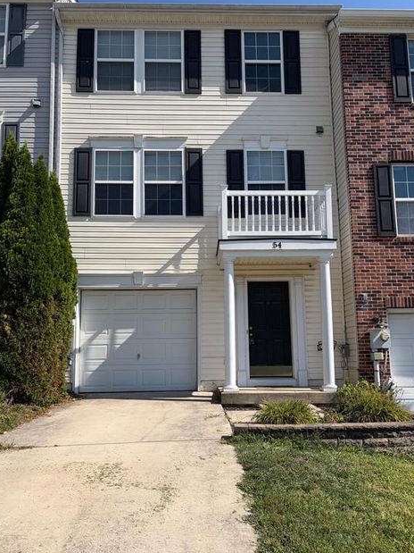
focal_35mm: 28
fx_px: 447
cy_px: 293
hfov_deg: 49.7
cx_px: 203
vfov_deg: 63.4
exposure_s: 1/6329
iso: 64
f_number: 1.6
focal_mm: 5.96
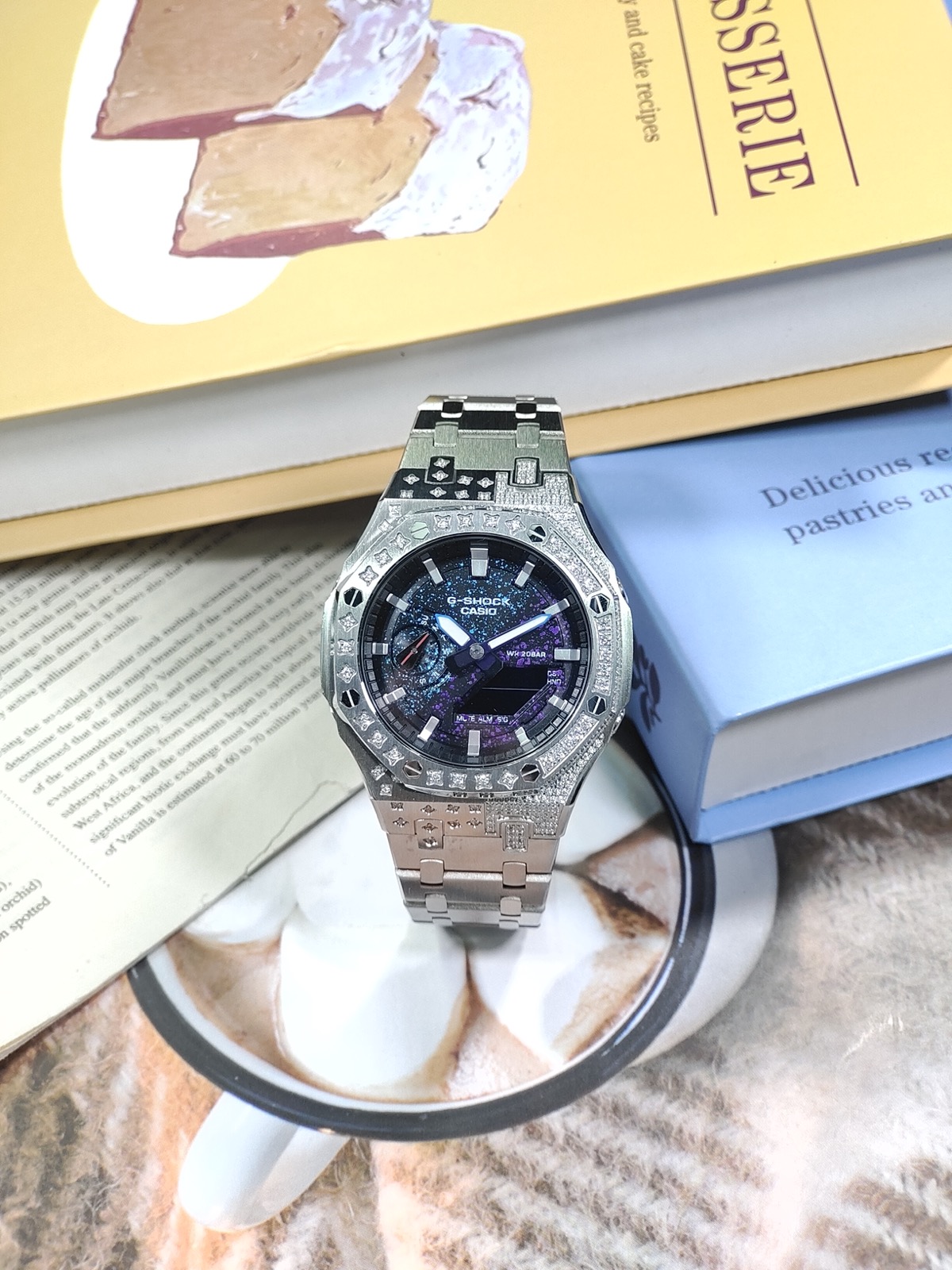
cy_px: 635
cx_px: 476
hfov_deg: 29.1
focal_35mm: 50
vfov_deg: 38.2
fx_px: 1833
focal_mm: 7.55
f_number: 2.08
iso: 99
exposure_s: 1/100
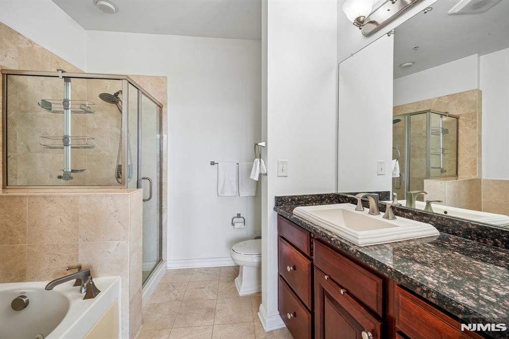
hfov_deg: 104.3
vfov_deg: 81.2
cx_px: 254
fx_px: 198
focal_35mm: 14
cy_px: 170
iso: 500
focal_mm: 14
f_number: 8
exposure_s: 1/10
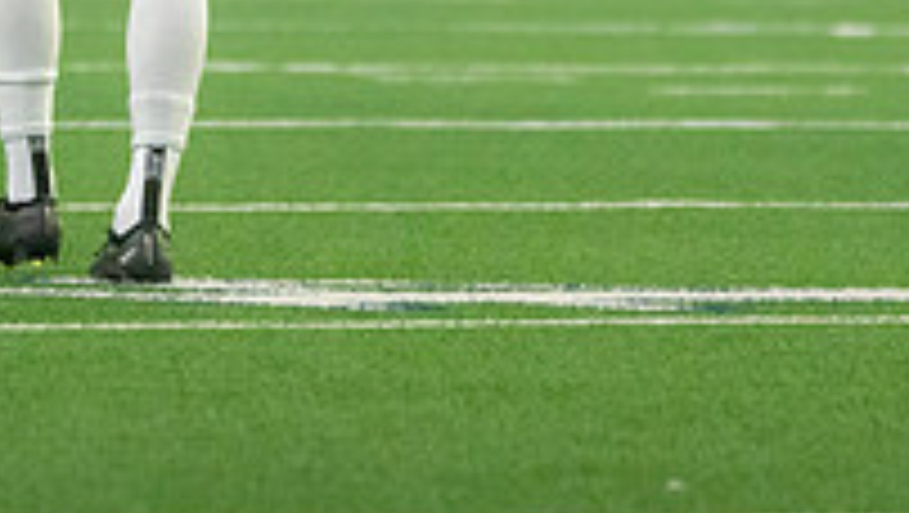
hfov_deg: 2.8
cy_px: -322
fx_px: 18864
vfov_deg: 1.6
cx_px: 153
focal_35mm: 782
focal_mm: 241
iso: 16000
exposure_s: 1/1000
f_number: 5.6
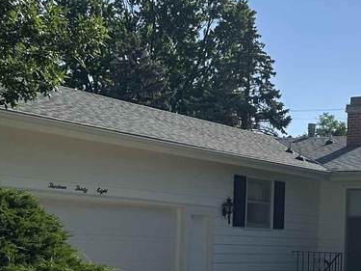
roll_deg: -2.3
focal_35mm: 82
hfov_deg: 23.0
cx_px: 348
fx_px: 855
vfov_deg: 17.8
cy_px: 228
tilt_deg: +1.1
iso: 80
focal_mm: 6.86
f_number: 1.78
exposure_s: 1/6211
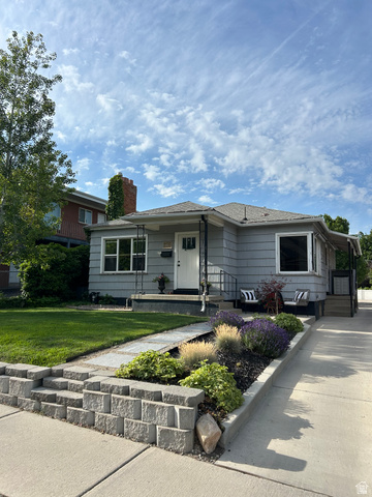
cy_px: 248
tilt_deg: +6.2
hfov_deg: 53.1
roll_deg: -1.4
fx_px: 373
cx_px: 186
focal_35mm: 26
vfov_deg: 67.3
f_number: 1.5
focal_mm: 5.7
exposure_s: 1/4630
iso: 50
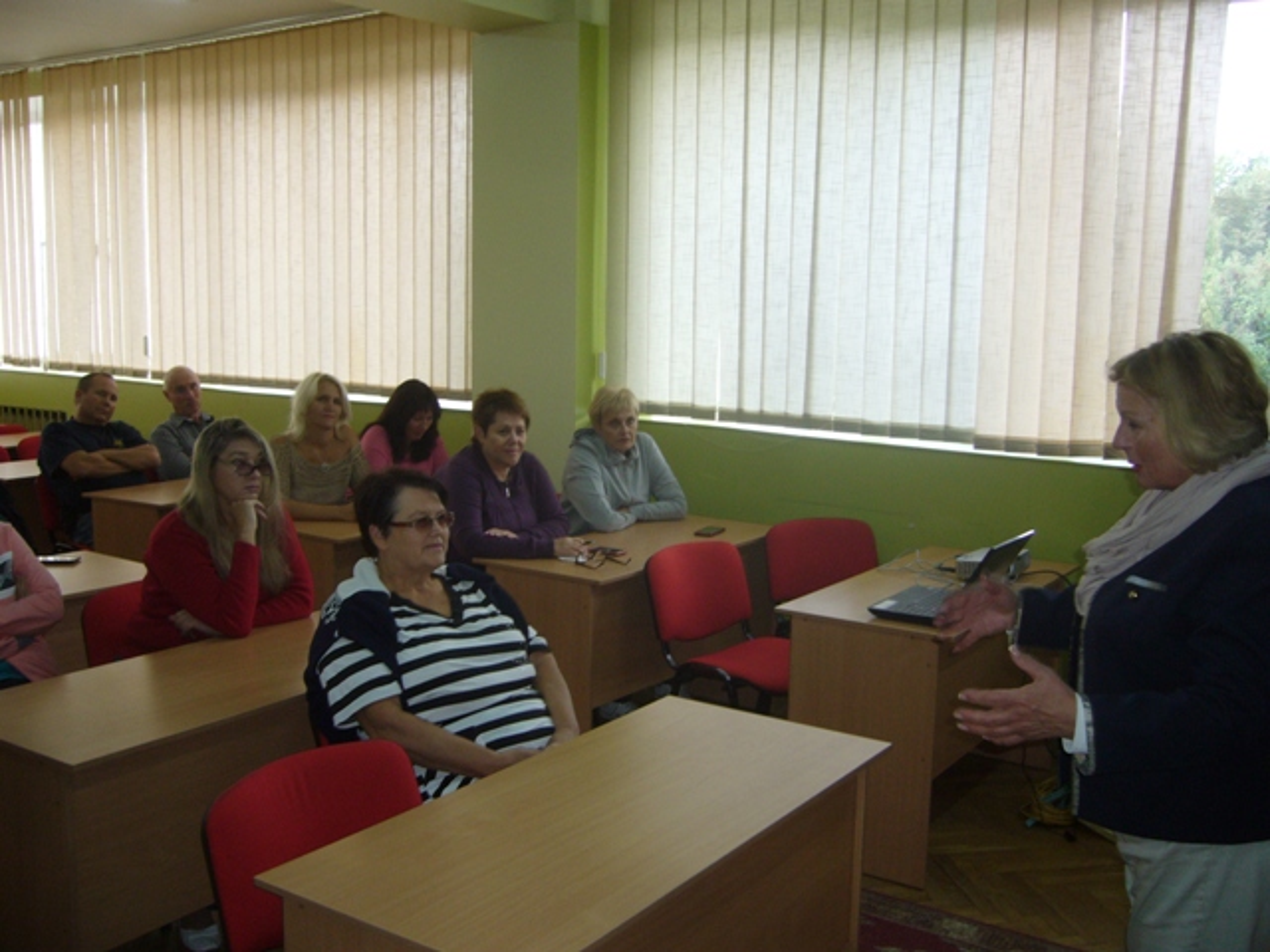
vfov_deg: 40.7
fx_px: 1284
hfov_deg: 52.6
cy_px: 476
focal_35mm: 35
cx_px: 635
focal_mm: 5.8
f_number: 2.8
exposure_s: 1/30
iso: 100
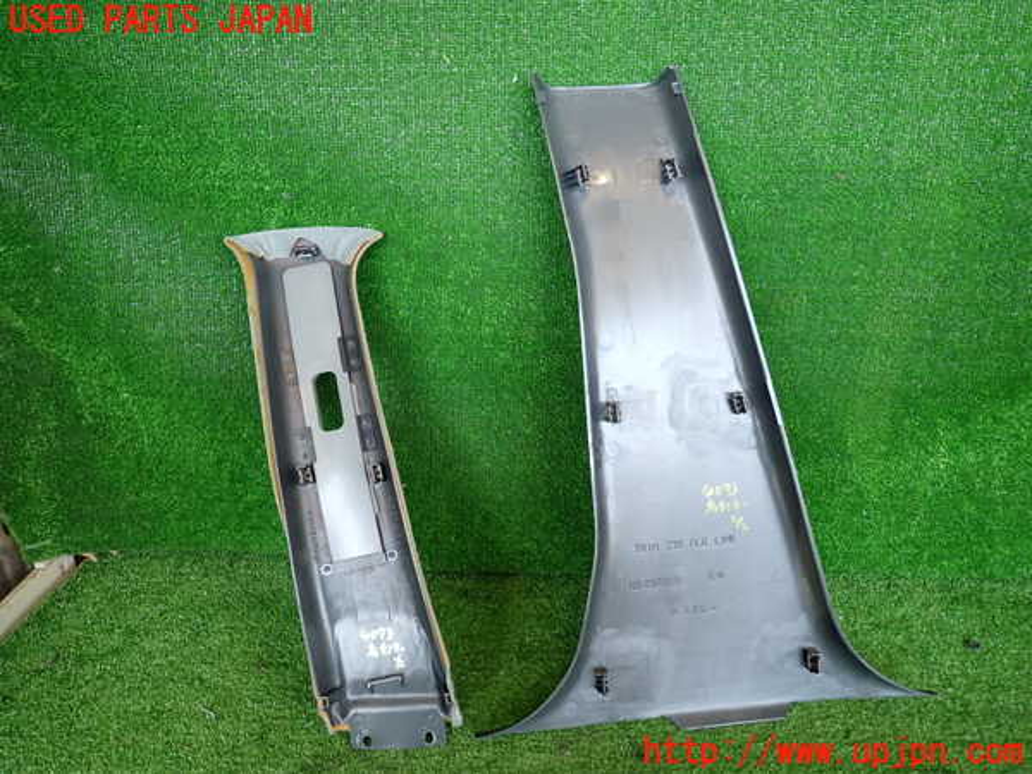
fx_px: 745
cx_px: 516
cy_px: 387
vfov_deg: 54.9
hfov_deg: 69.4
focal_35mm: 25
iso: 200
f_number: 2
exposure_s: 1/80
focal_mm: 4.5
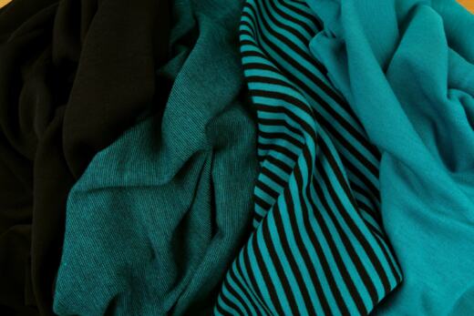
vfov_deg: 43.6
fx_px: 395
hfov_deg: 61.9
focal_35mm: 30
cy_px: 158
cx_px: 237
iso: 320
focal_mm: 10.85
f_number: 3
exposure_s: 1/80
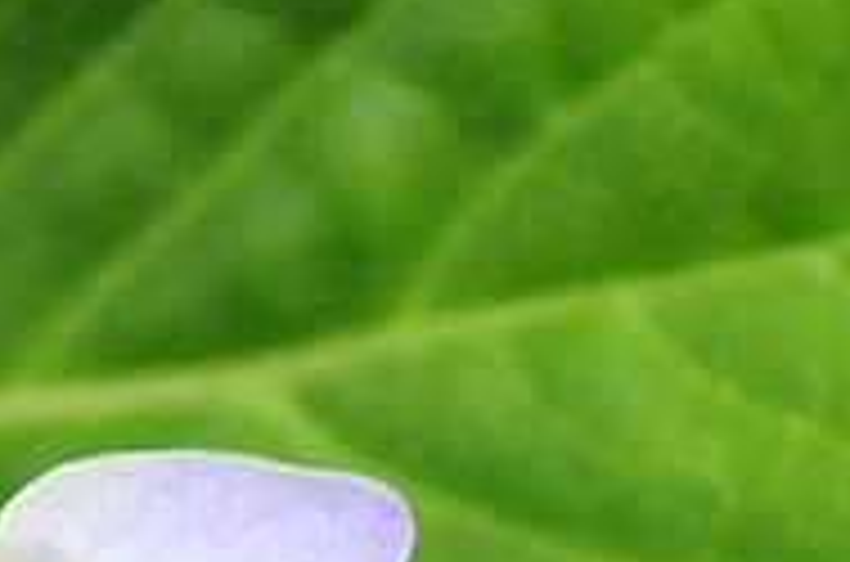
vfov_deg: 1.9
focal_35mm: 732
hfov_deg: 2.8
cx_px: -729
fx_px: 17240
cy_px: 495
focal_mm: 90
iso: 3200
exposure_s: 1/8000
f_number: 4.5
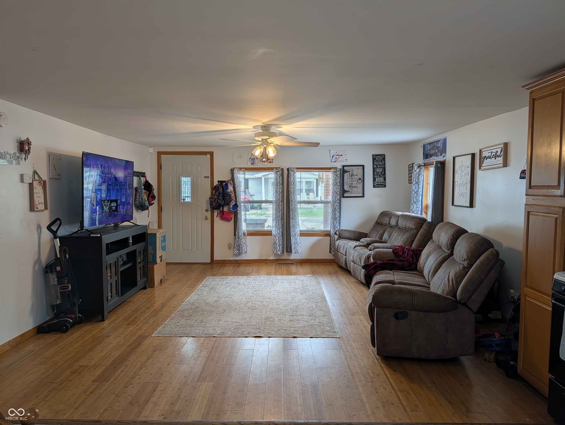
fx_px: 392
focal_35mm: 24
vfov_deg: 56.9
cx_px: 282
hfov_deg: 71.5
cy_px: 212
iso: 23
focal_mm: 6.9
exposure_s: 1/334
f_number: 1.68
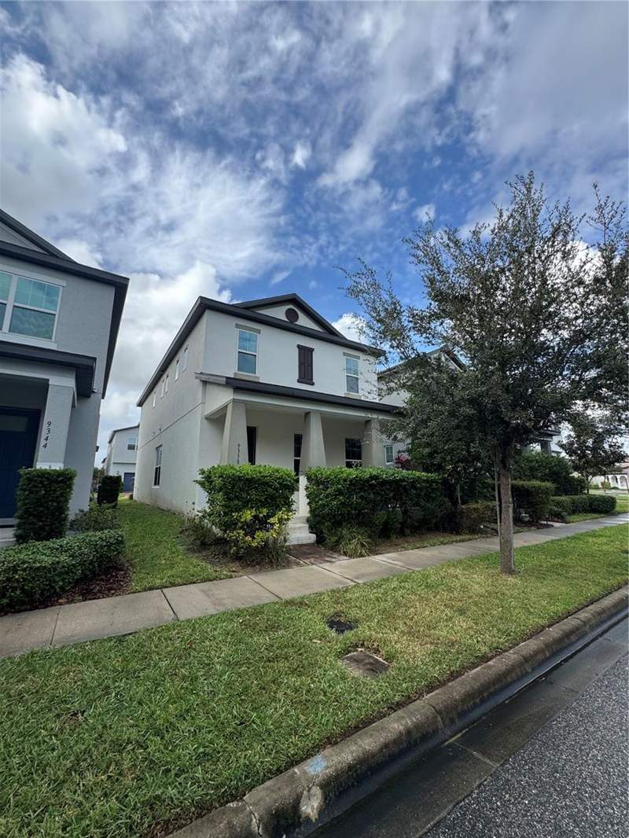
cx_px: 314
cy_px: 419
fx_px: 339
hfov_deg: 85.7
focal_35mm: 14
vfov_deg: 102.1
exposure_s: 1/932
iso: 50
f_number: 2.2
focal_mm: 2.22
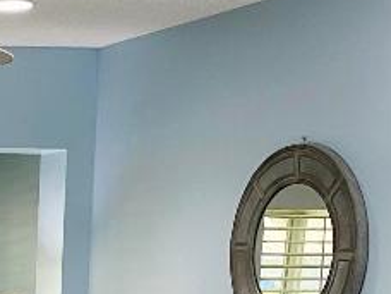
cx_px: -206
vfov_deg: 12.1
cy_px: 440
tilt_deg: -5.7
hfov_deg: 15.5
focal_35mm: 117
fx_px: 1322
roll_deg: +0.4
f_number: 1.8
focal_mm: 4.25
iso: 100
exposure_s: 1/60
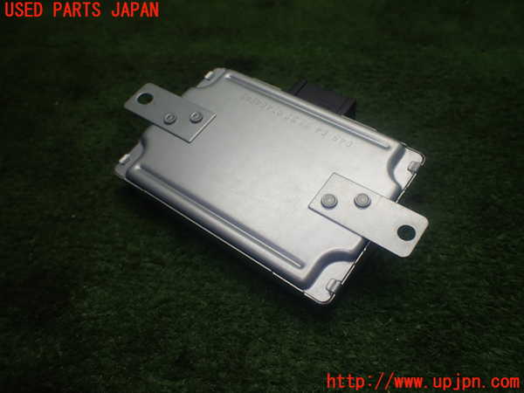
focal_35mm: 30
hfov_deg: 60.0
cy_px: 196
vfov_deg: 46.8
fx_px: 454
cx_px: 262
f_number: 2.3
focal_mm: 5.4
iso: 100
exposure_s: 1/160
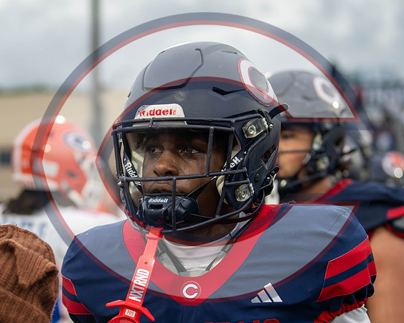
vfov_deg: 14.1
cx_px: 133
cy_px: 219
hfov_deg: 17.6
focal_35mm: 109
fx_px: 1303
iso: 1100
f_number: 2.8
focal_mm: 70
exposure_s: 1/1000
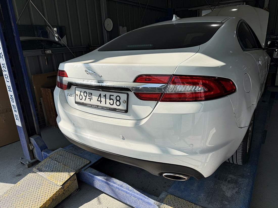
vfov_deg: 56.8
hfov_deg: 71.6
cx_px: 139
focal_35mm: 24
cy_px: 104
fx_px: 193
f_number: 1.78
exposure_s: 1/3584
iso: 80
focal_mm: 6.76
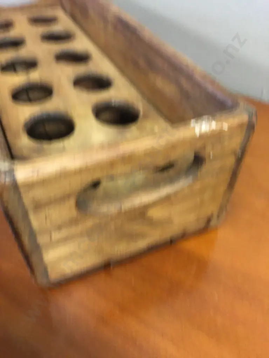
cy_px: 179
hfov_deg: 48.2
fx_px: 300
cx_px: 134
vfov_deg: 61.7
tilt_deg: -43.4
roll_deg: -1.1
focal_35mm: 29
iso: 80
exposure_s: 1/10
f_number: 2.2
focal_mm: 4.15
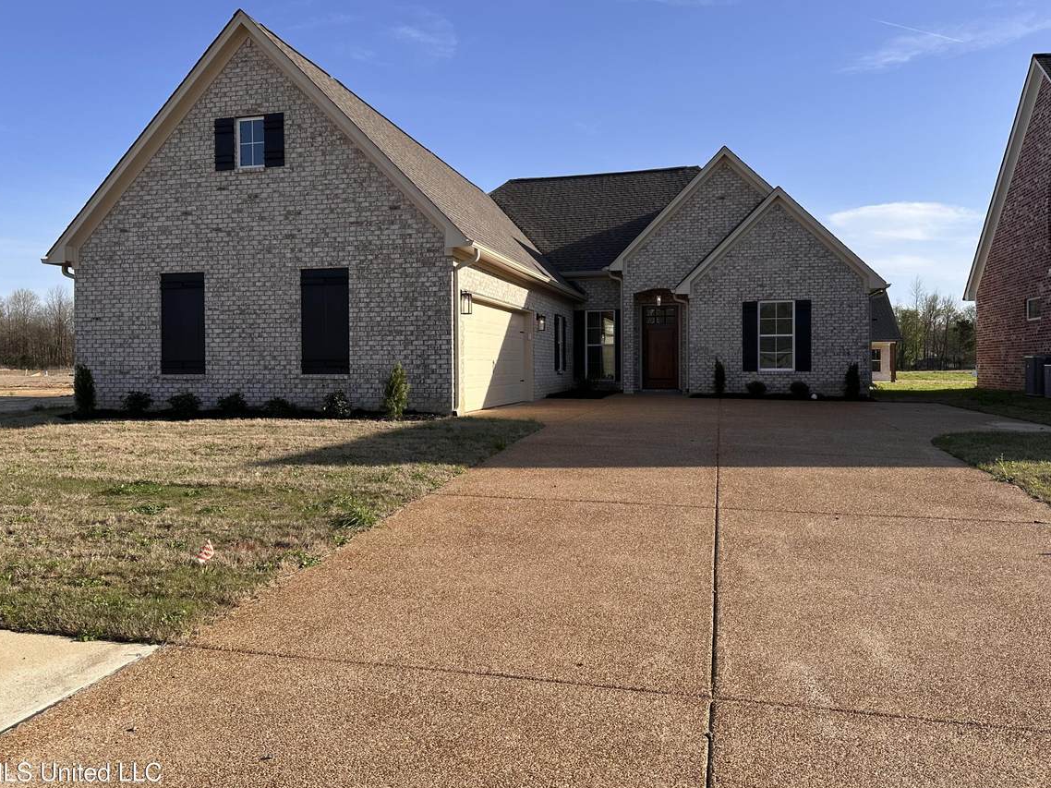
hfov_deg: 65.3
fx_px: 820
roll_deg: +0.0
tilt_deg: +1.0
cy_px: 370
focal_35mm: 27
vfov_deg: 51.3
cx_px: 490
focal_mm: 6.86
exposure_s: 1/3356
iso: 80
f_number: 1.78
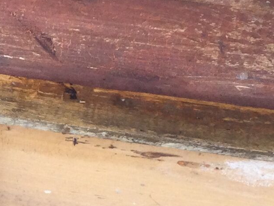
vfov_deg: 9.1
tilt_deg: -46.4
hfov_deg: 11.5
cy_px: 128
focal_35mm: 163
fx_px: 1290
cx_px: -157
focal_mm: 3.3
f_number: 2.4
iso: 25
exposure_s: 1/121
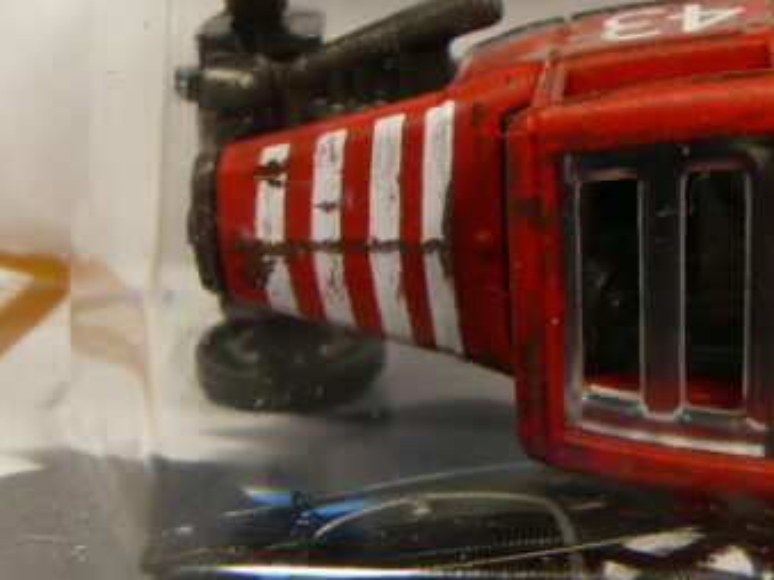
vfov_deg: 20.9
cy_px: 73
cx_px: 646
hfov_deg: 27.5
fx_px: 1542
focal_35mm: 69
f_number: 2.8
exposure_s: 1/60
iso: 100
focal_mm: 4.6
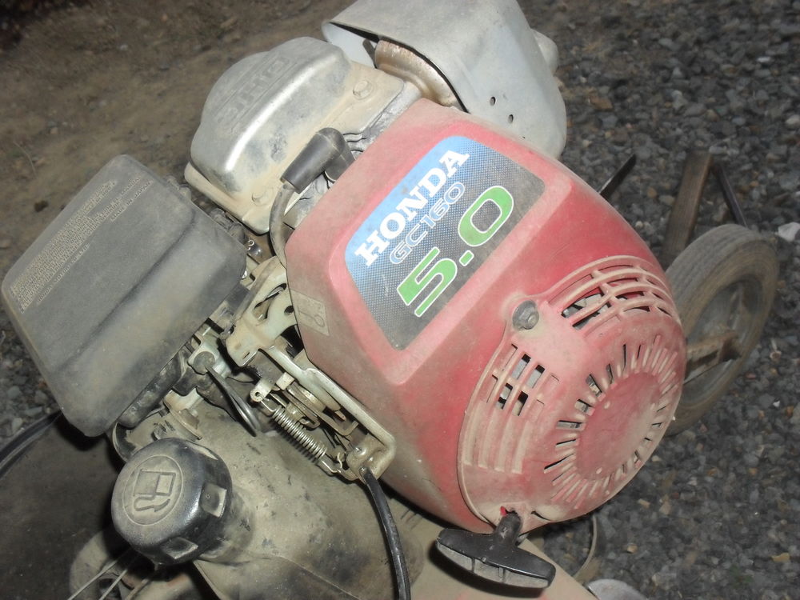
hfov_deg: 52.6
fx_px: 809
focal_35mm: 35
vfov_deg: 40.7
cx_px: 400
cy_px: 300
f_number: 8.4
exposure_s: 1/250
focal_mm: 6.3
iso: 320
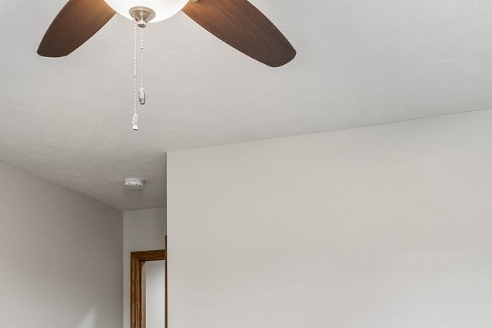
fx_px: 615
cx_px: 263
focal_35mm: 45
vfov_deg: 27.5
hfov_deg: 43.6
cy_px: 356
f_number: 6.3
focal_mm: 14
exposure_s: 1/10
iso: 500
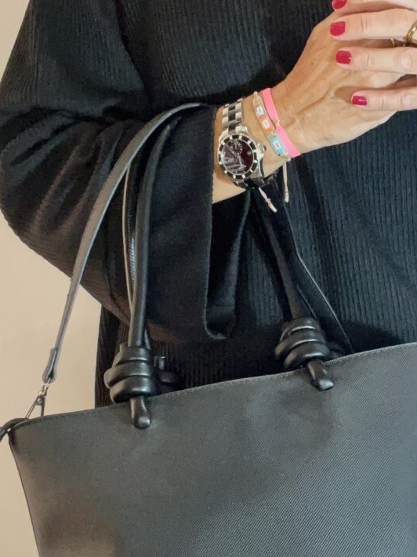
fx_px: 964
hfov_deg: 24.2
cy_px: 331
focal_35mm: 60
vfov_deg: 32.1
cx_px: 288
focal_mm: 2.71
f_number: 2.2
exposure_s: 1/50
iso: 320
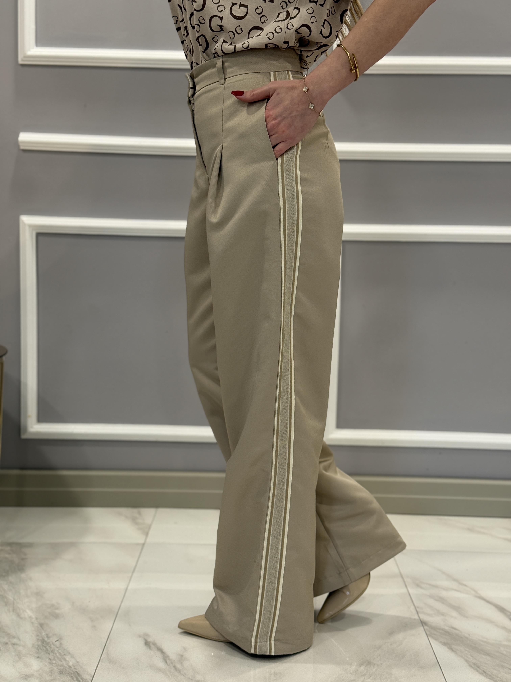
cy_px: 341
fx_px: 945
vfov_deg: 39.7
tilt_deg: -5.3
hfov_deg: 30.3
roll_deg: -2.0
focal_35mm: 48
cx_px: 256
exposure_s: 1/60
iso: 100
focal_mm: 6.76
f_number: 1.78
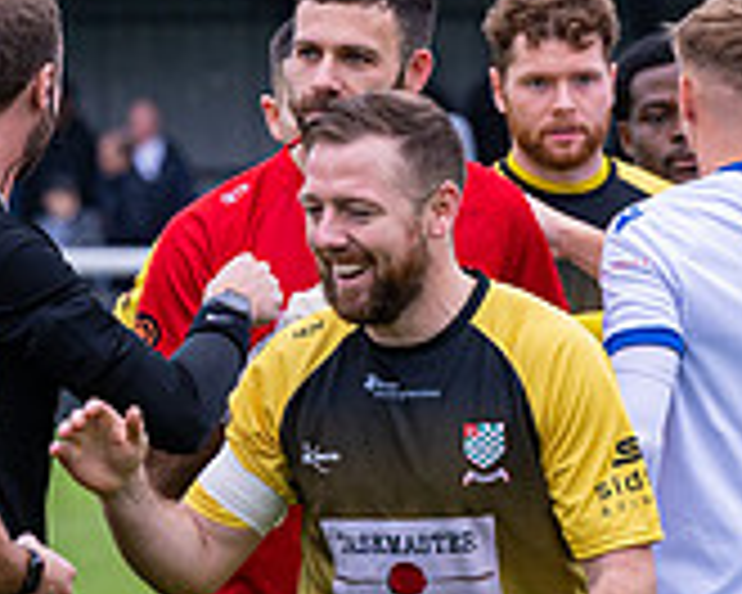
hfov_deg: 3.8
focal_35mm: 508
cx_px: 178
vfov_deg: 3.0
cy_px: 701
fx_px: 11156
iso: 640
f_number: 4.5
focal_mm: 130
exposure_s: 1/400
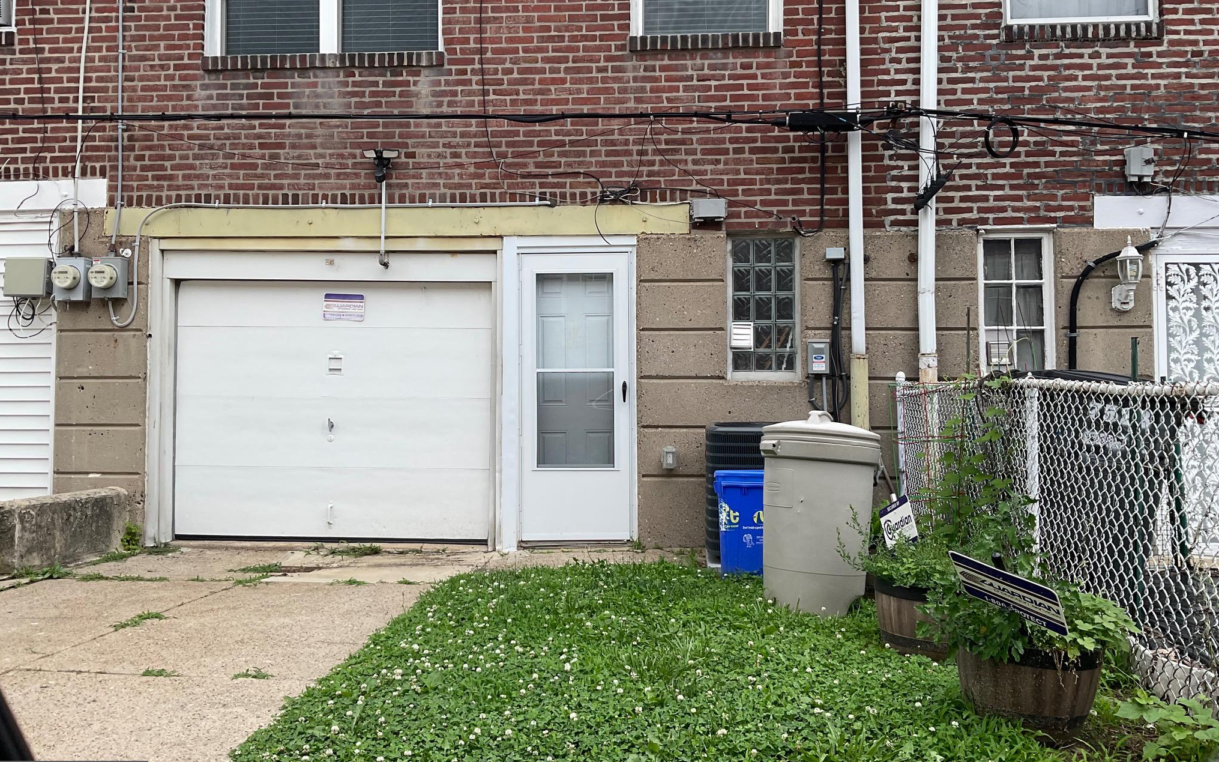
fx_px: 1030
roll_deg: +0.4
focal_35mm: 31
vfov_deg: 40.6
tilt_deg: +1.9
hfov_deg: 61.2
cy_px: 349
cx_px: 613
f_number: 1.8
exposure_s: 1/683
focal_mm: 3
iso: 16
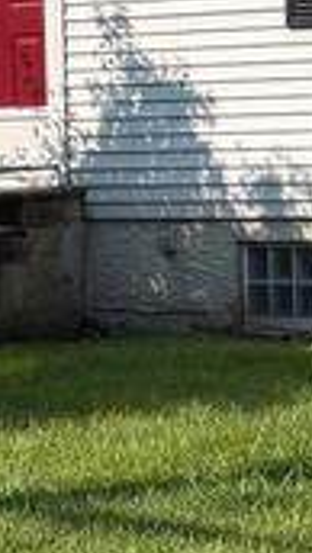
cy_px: 158
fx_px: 2407
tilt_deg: -1.3
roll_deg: +1.1
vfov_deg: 13.1
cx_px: 193
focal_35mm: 164
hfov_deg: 7.4
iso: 80
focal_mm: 6.76
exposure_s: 1/3584
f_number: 1.78
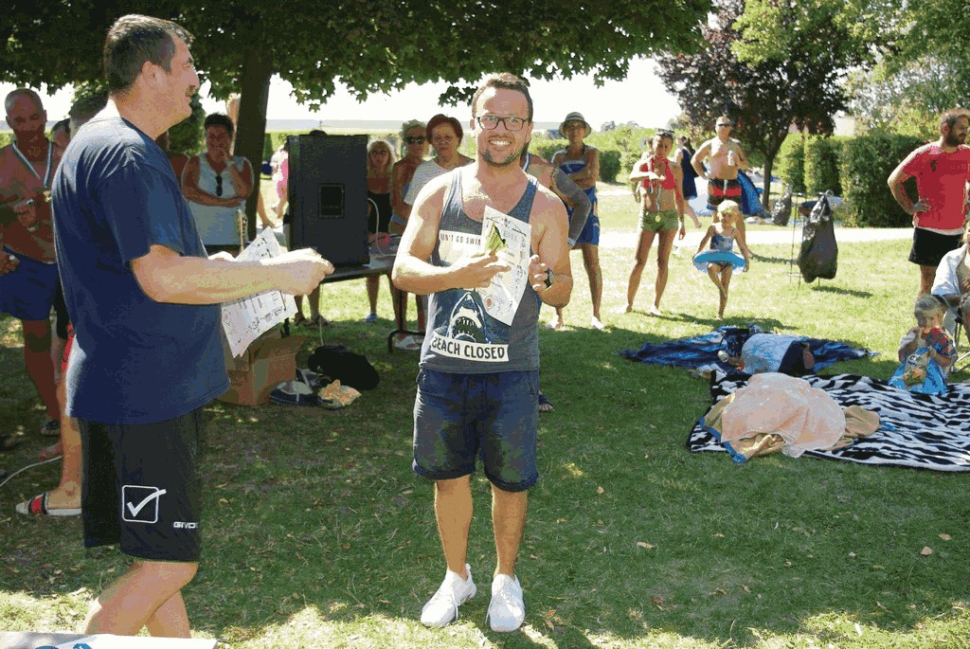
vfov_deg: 34.3
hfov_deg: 49.5
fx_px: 1052
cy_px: 324
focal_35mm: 39
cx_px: 485
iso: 100
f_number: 4
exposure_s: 1/180
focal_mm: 26.25
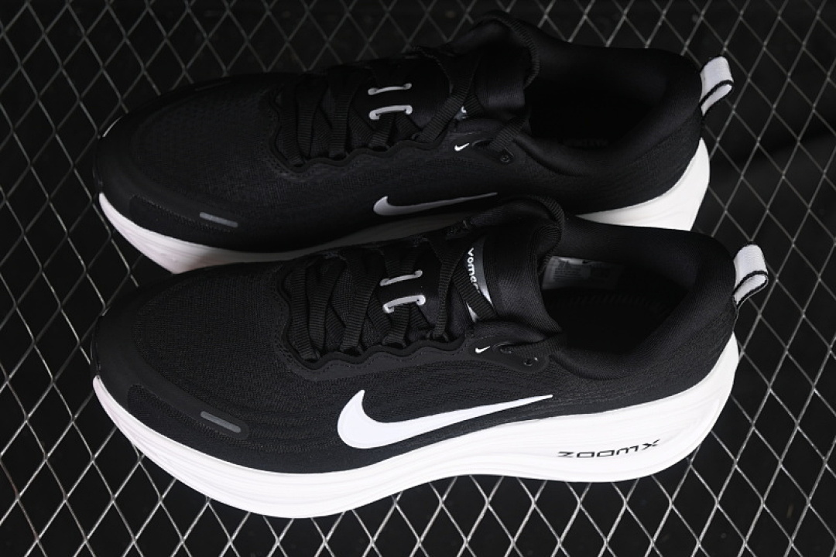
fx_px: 1742
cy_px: 278
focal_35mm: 75
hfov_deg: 27.0
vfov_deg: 18.2
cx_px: 418
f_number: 6.3
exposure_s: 1/60
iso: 160
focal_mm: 50
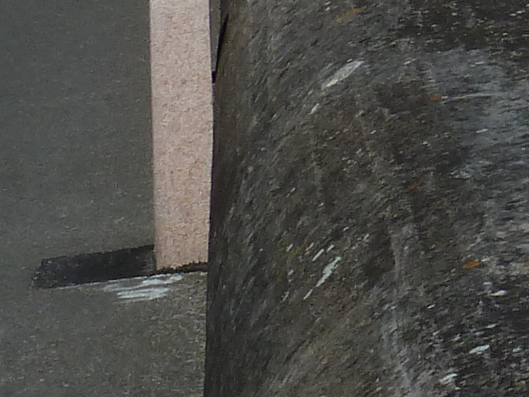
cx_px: 1180
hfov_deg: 7.6
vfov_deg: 5.9
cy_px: -389
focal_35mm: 245
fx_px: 3745
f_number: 5.6
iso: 80
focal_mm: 7.3
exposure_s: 1/640
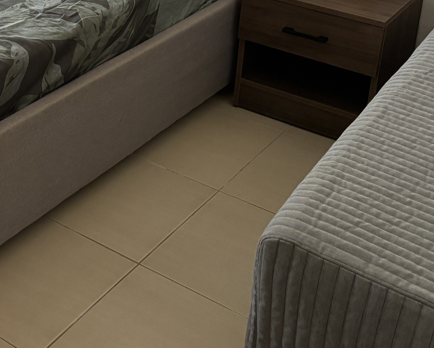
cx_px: -48
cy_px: -49
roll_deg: +1.2
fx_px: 899
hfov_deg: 25.1
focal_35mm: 70
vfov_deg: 20.7
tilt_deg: -19.1
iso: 200
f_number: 1.6
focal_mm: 5.96
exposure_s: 1/50
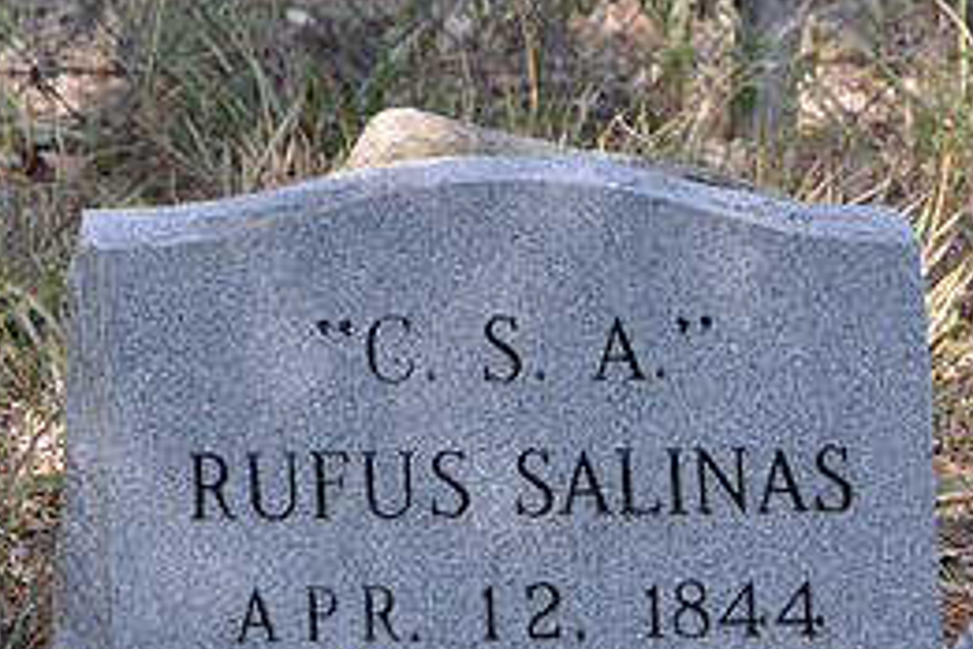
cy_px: 468
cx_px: 522
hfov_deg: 5.9
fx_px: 9435
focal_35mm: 349
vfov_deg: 3.9
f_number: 5.6
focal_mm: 105
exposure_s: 1/125
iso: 360
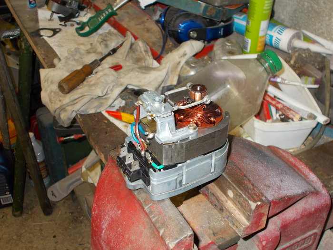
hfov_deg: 42.9
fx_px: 423
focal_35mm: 44
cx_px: 166
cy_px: 125
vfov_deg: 32.9
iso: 200
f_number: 4.2
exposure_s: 1/30
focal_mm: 7.9
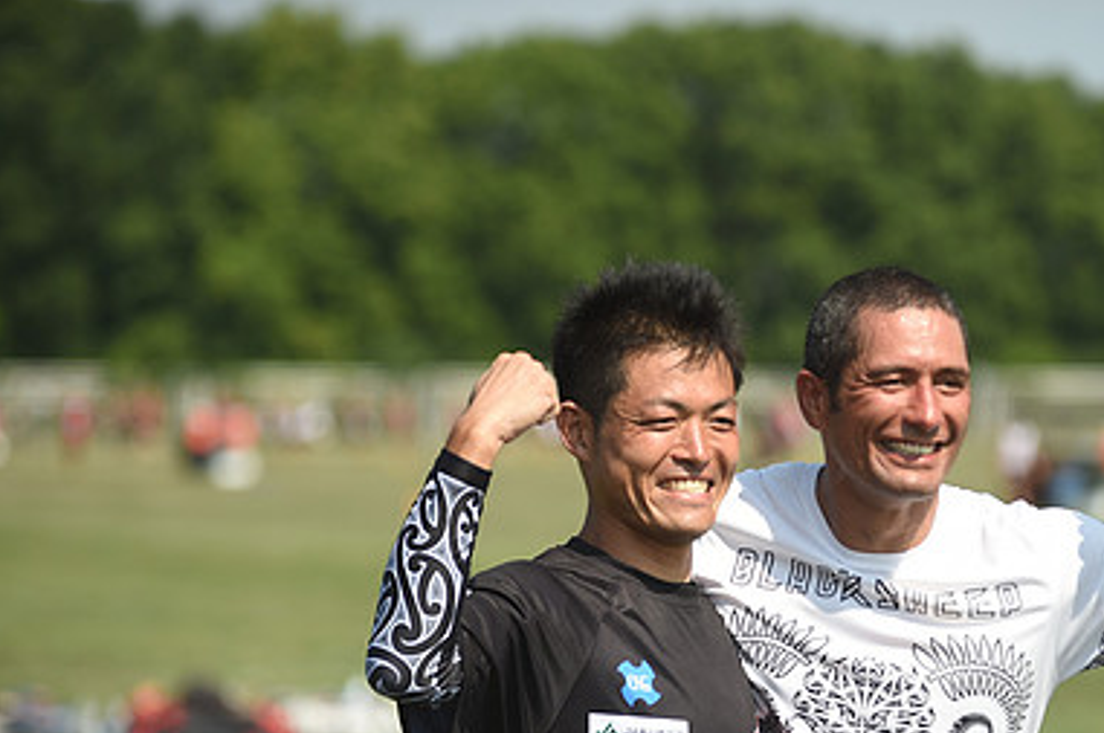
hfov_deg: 9.7
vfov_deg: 6.4
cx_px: 811
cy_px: 555
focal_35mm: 213
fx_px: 6524
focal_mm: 140
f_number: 2.8
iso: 100
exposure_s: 1/1600
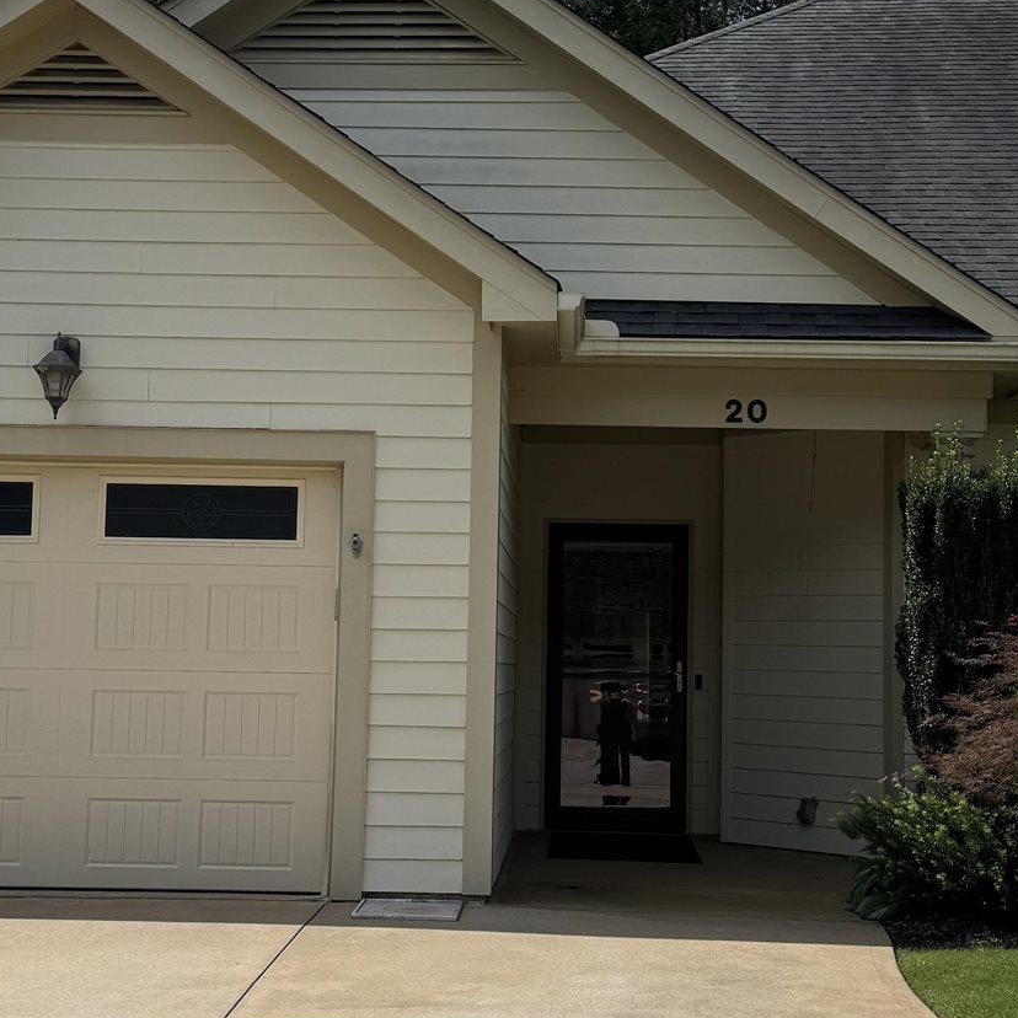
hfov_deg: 29.1
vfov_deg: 29.1
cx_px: 482
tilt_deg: +5.3
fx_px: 1963
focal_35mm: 59
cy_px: 498
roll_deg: -0.6
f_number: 1.78
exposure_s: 1/6410
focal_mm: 6.76
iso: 80
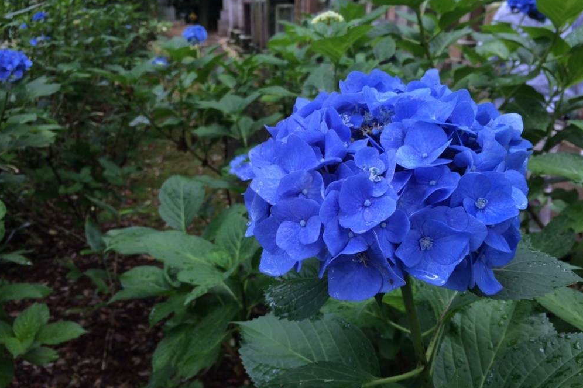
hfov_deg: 60.3
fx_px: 502
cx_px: 292
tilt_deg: -21.9
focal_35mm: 31
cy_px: 198
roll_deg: +0.5
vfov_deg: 42.3
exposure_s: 1/120
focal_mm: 4.15
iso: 32
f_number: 2.2
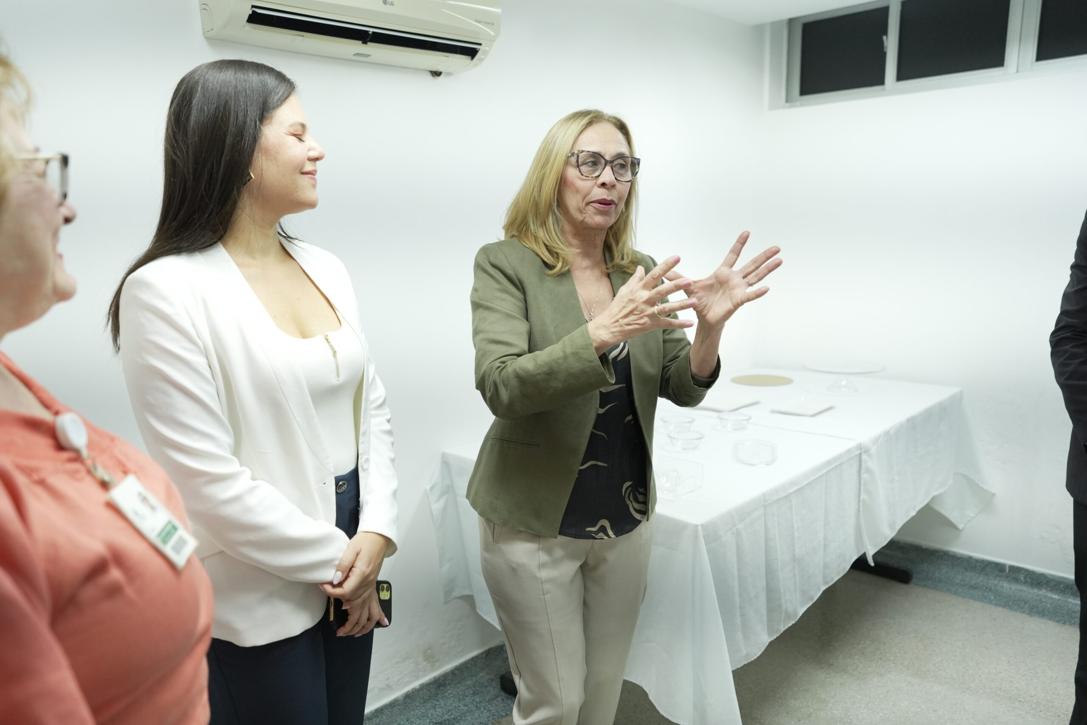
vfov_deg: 46.4
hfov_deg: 65.5
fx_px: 845
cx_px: 544
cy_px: 362
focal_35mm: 28
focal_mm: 28
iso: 2000
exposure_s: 1/320
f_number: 2.8
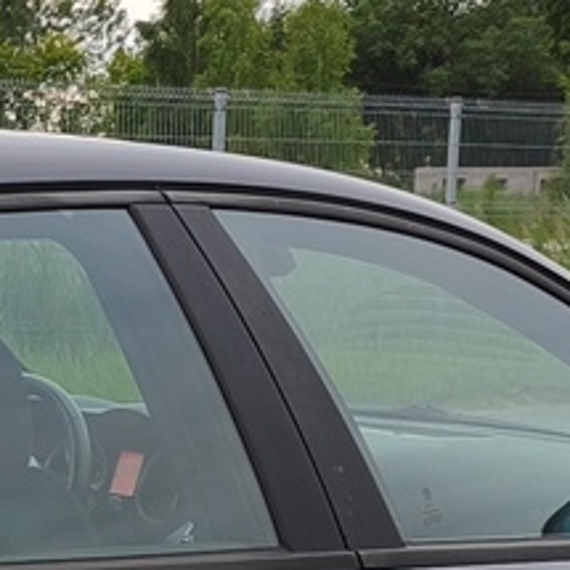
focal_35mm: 151
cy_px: 700
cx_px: -273
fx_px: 2813
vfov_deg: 11.3
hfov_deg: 11.1
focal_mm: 5.35
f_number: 1.7
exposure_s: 1/339
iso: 50
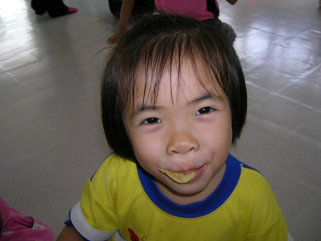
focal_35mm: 34
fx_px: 315
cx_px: 160
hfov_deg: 54.0
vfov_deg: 41.8
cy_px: 120
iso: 50
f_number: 2.9
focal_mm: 5.7
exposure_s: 1/60.1
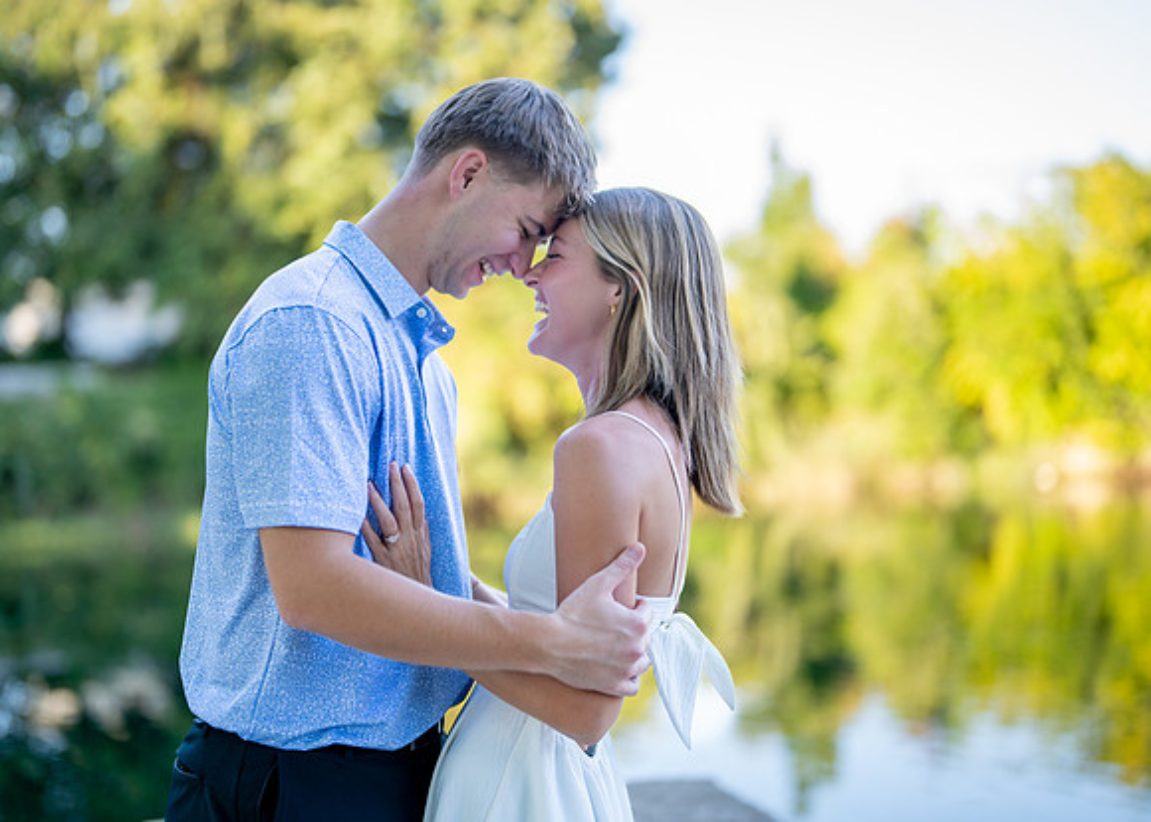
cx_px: 521
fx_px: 1758
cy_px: 400
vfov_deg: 26.3
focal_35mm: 54
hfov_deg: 36.2
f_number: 1.2
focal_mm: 50
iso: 250
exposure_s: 1/1250
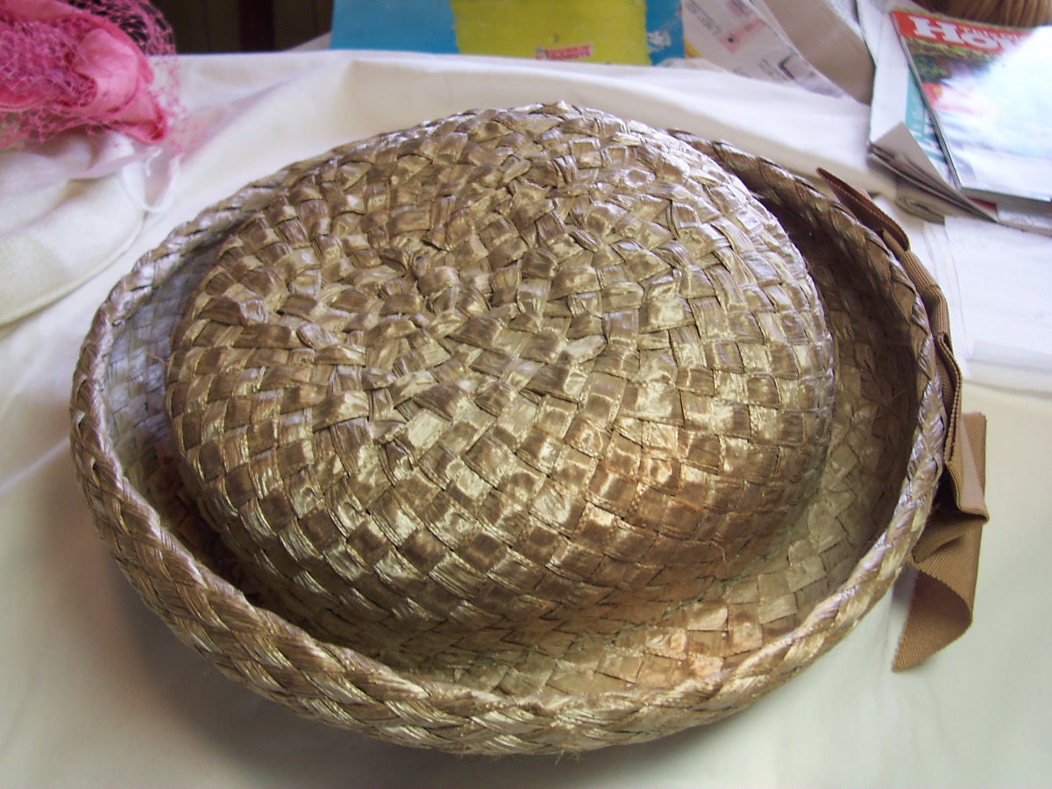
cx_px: 526
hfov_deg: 50.1
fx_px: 1124
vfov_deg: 38.7
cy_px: 394
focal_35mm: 37
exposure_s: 1/45
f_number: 2.8
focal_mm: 5.6
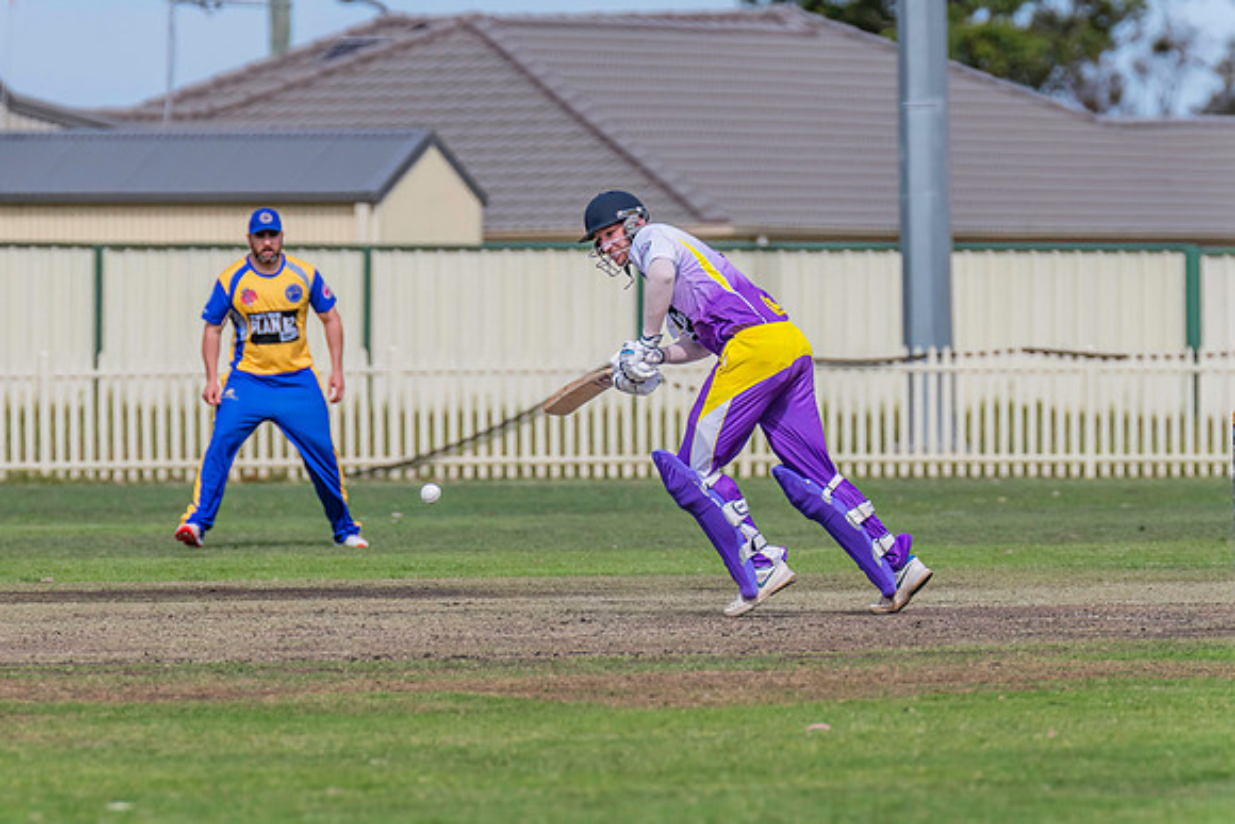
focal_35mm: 496
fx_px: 17023
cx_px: 553
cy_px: 412
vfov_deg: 2.8
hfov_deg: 4.2
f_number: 8
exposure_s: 1/2500
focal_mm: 440
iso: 800
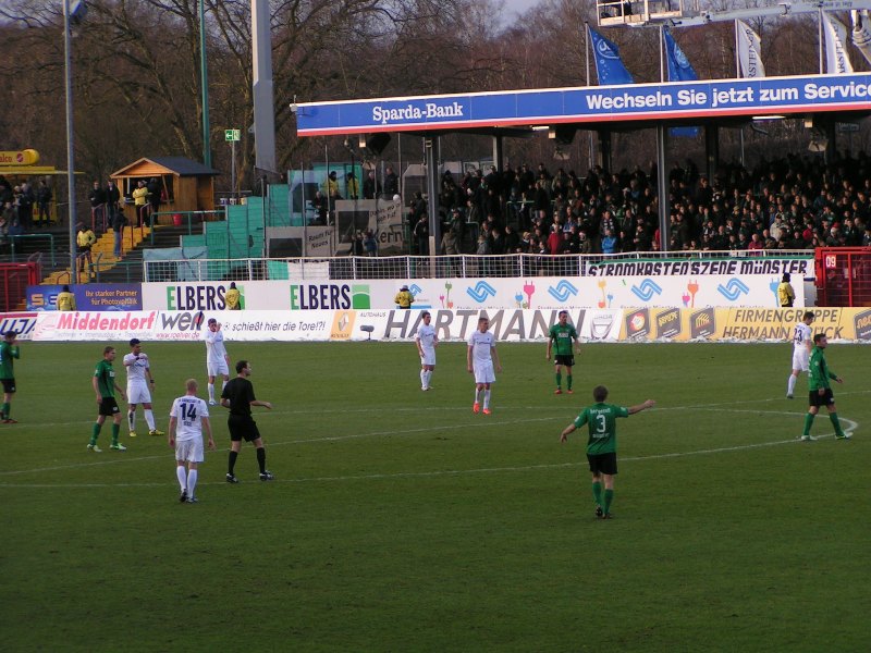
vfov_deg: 9.9
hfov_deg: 13.2
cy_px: 326
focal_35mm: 150
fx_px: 3774
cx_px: 436
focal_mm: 22.9
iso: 50
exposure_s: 1/200
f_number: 4
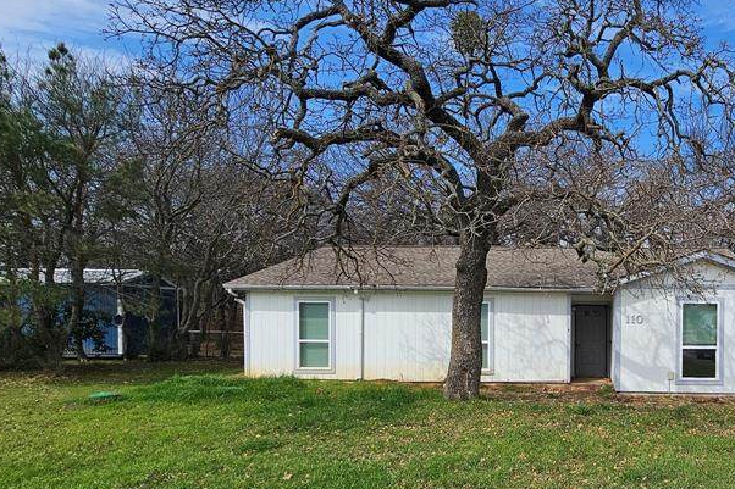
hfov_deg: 69.8
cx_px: 571
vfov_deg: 53.9
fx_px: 469
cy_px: 329
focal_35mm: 23
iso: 50
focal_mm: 2.2
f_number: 2.2
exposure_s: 1/2953
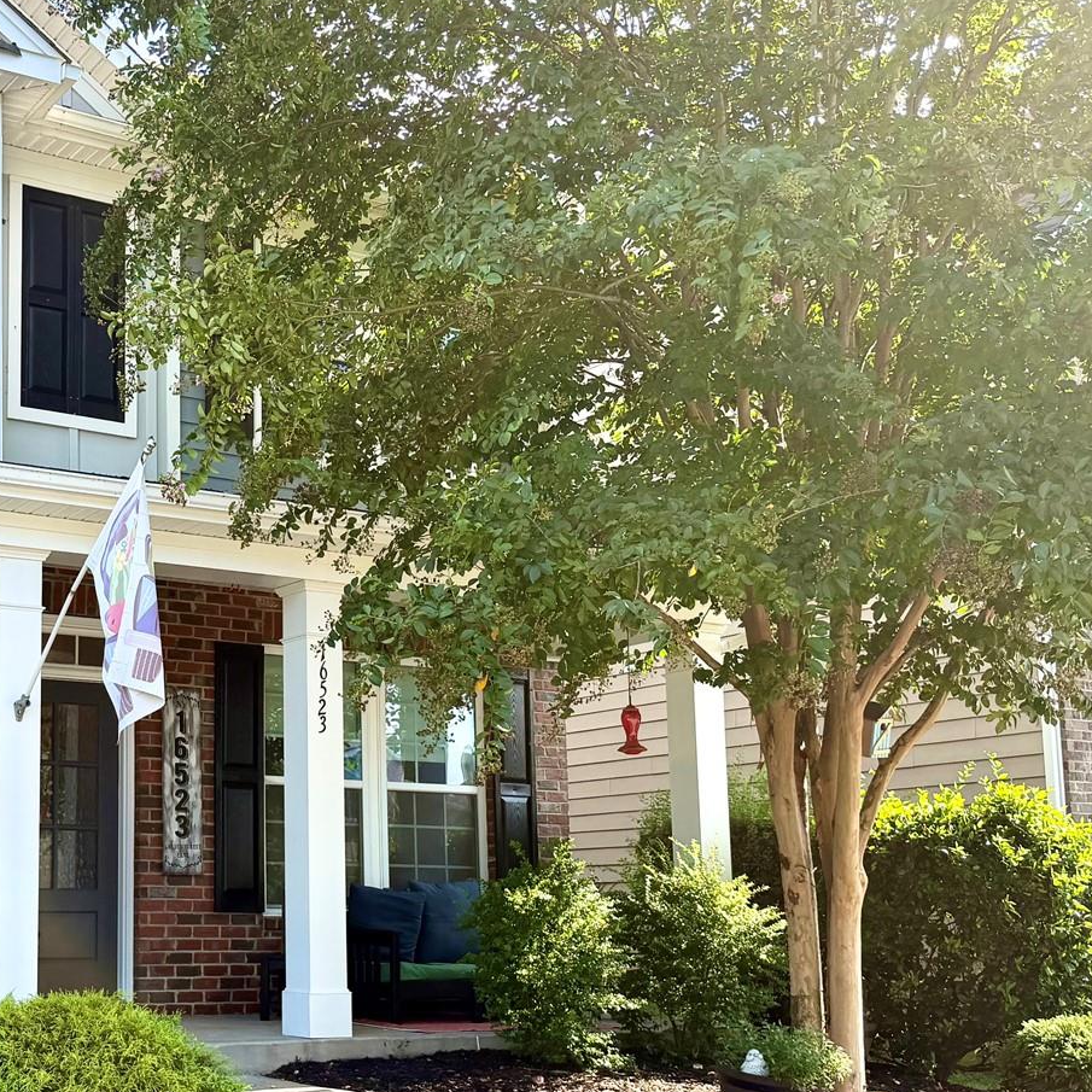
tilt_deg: +8.1
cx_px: 175
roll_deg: -0.1
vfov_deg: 35.2
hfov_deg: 34.0
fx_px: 1713
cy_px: 664
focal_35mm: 48
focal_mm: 6.76
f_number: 1.78
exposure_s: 1/1292
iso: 100
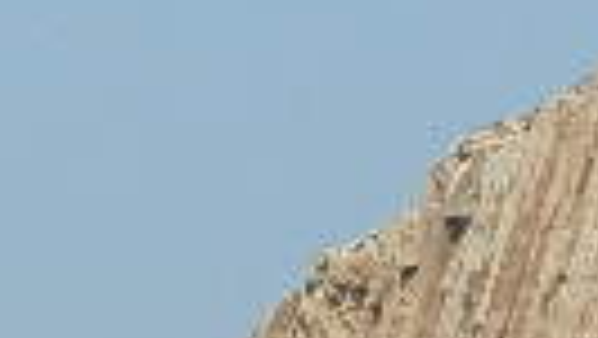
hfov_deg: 3.3
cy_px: 1023
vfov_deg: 1.9
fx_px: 10218
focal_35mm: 644
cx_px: -436
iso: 160
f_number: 5.1
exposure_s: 1/1000
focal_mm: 22.2
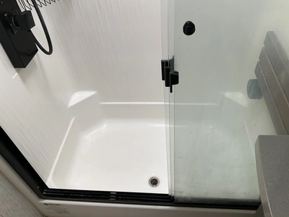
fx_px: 242
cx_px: 144
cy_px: 108
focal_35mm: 29
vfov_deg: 48.2
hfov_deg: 61.7
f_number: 1.8
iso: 25
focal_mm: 3
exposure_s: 1/122
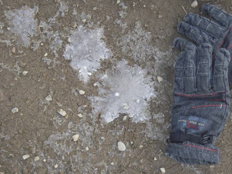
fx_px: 516
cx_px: 129
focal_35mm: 77
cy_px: 81
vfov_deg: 19.1
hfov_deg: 25.3
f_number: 3.7
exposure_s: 1/50
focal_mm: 10.5
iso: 100
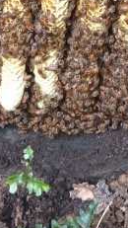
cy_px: -18
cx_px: 58
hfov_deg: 11.9
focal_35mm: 102
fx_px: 615
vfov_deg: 20.1
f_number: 2.2
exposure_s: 1/20
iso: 663
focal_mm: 3.66
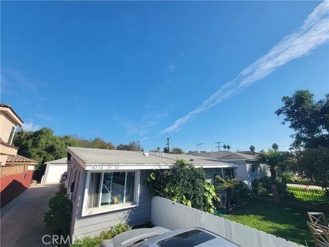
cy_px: 124
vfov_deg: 89.9
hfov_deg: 106.2
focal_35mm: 13
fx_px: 124
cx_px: 164
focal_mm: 2.2
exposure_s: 1/1372
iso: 50
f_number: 2.2
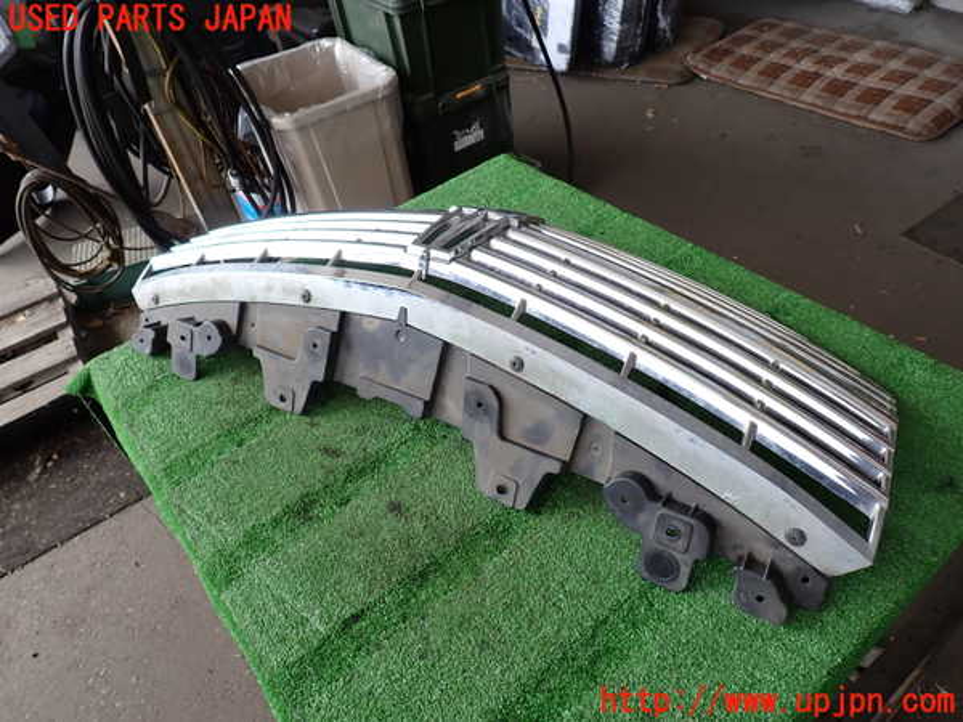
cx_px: 482
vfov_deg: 54.9
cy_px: 361
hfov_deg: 69.4
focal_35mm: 25
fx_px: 695
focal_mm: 4.5
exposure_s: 1/125
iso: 100
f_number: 2.8
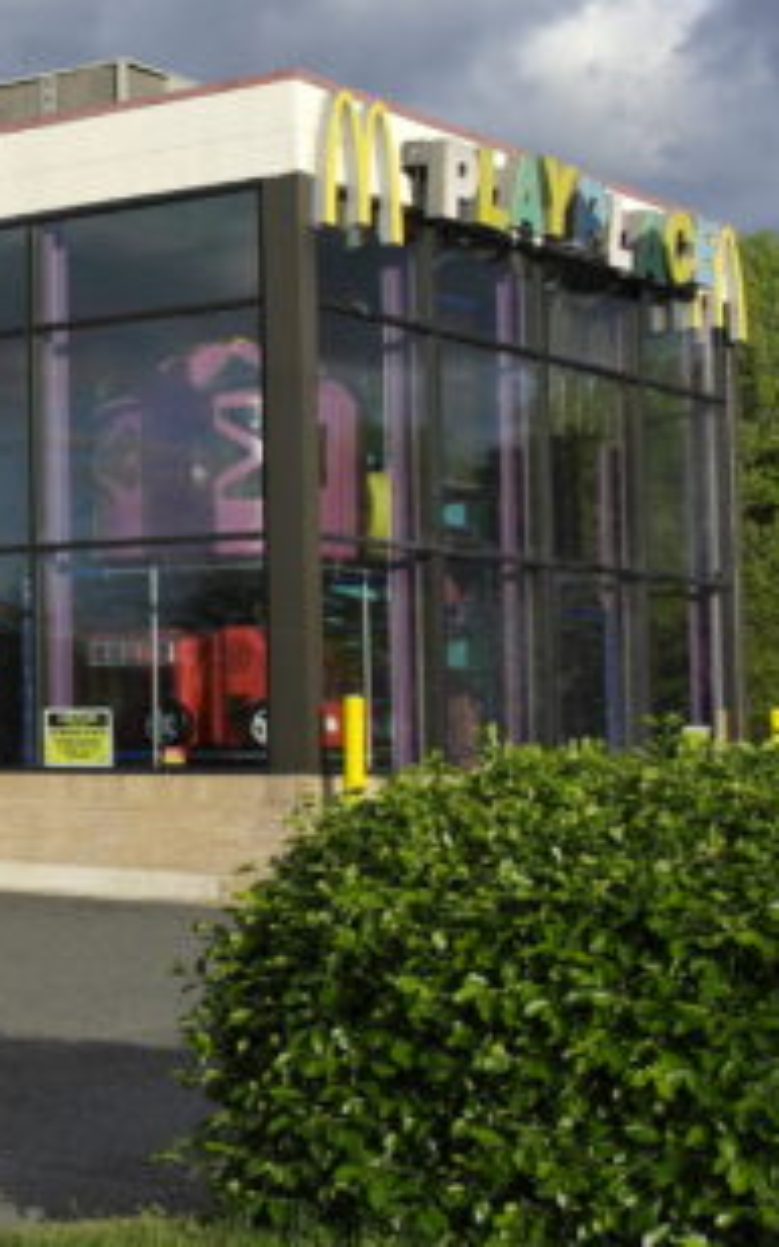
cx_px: -569
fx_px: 2583
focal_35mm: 76
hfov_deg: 15.1
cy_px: 569
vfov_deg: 27.1
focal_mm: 20
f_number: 6.3
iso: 100
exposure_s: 1/250
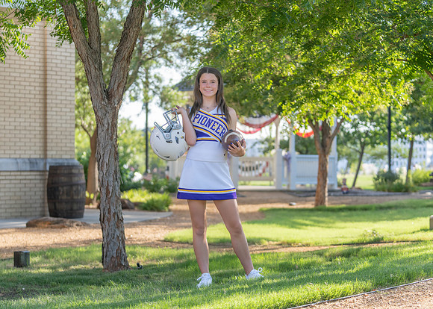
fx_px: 975
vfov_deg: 18.0
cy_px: 162
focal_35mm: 79
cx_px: 202
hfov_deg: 25.0
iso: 100
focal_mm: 70
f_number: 2.8
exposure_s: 1/320
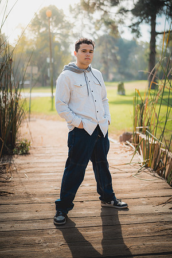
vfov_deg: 39.6
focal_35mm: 50
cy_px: 129
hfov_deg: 27.0
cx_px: 86
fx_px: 358
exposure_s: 1/4000
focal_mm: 50
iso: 250
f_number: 1.4
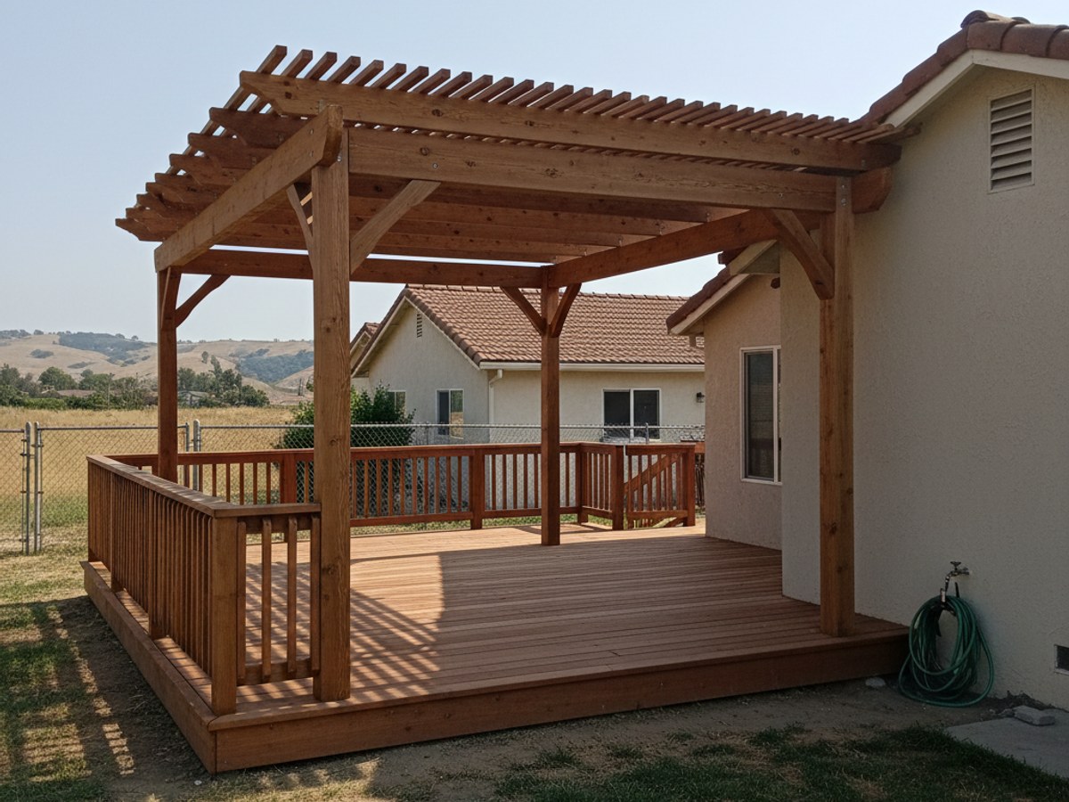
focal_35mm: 23
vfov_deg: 58.9
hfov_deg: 73.9
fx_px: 710
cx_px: 534
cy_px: 401
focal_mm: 6.4
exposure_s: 1/209
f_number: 1.8
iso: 590
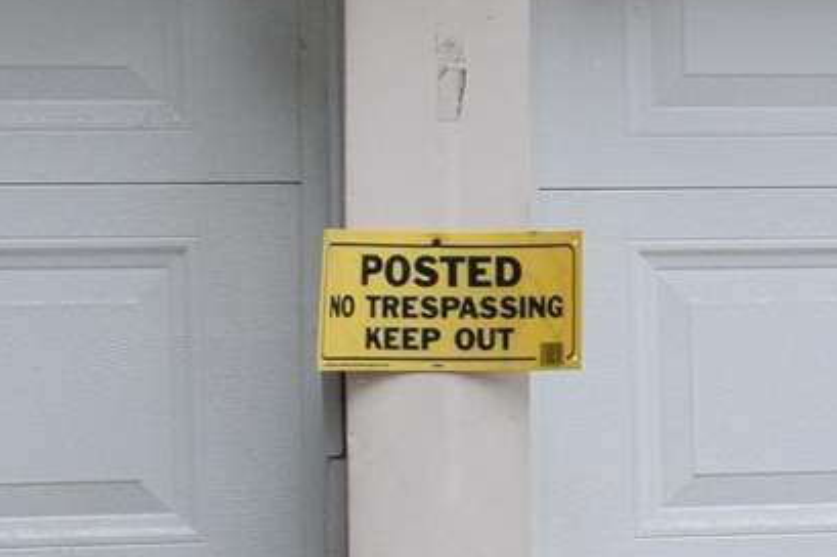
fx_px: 5500
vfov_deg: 5.8
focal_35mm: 237
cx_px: 1928
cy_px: 563
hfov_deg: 8.1
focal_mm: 21
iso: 400
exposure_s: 1/200
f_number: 7.1
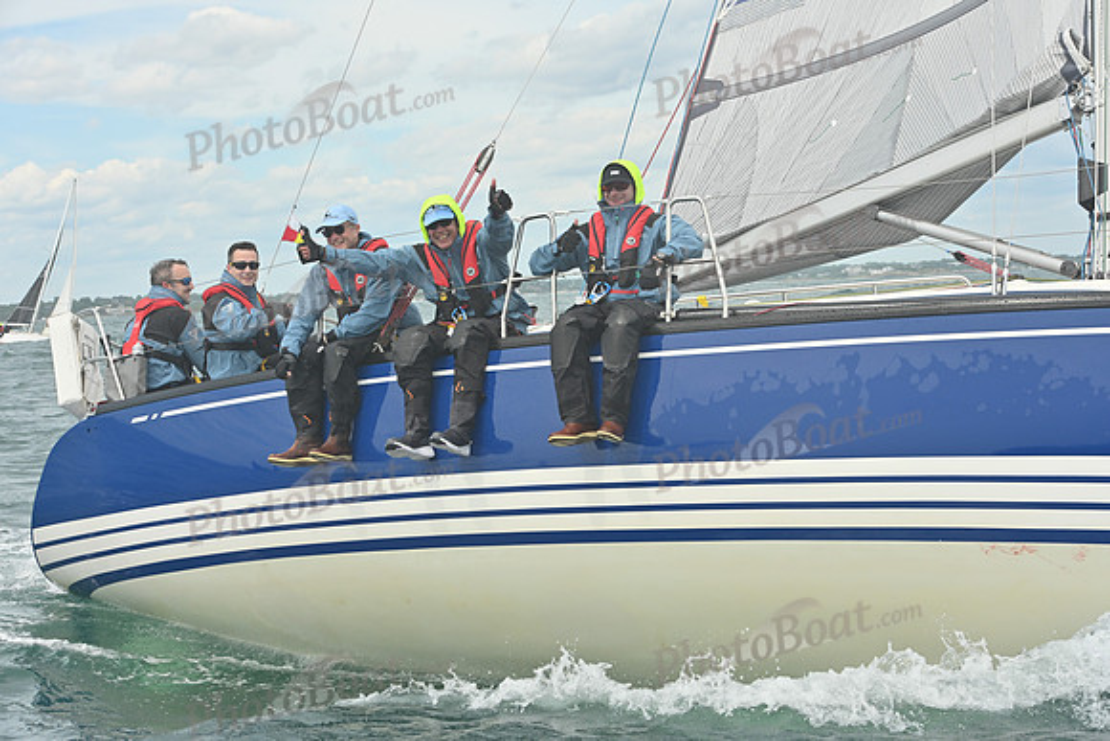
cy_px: 370
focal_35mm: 70
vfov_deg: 19.5
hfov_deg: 28.8
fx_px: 2159
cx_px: 555
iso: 320
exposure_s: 1/1250
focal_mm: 70
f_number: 7.1
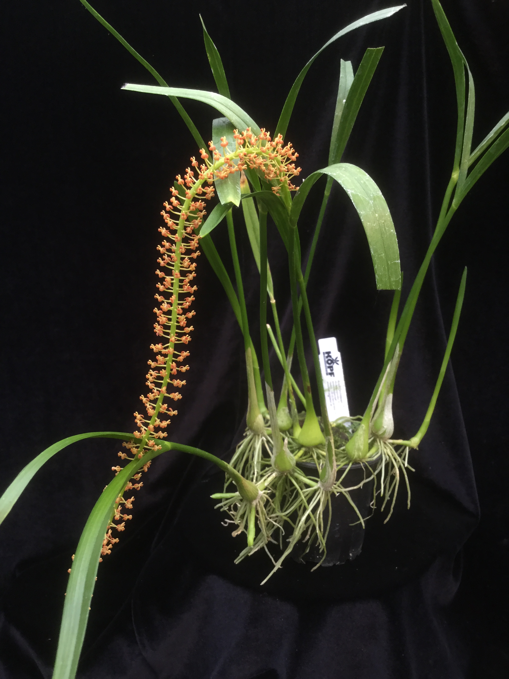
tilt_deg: -15.6
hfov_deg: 45.4
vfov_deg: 58.4
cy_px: 340
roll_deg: -1.7
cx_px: 254
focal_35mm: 31
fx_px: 608
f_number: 2.4
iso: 100
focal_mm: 3.3
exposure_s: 1/33
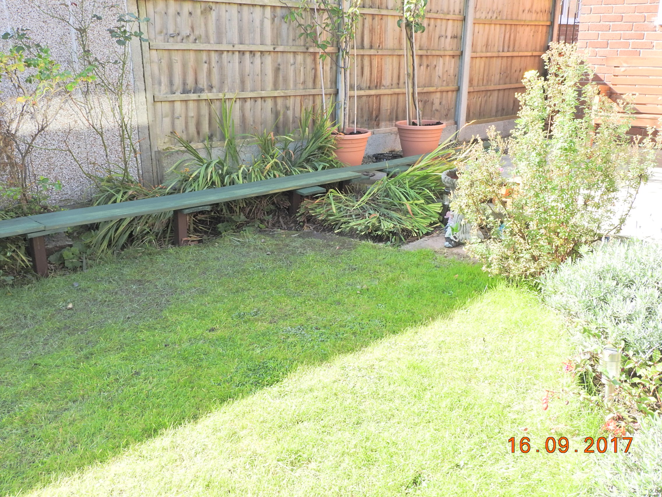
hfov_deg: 52.6
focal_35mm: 35
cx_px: 331
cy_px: 248
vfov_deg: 40.7
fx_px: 669
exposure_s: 1/60
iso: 100
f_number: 6
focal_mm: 6.3
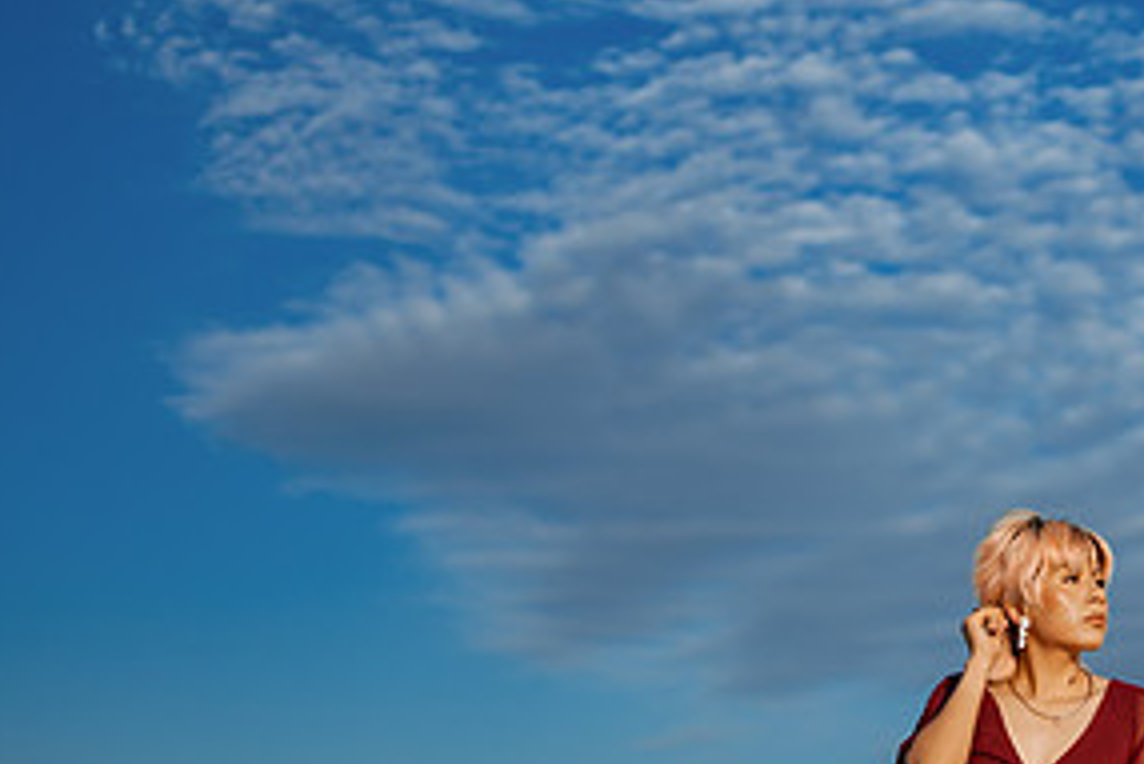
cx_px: 1068
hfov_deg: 27.2
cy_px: 666
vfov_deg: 18.9
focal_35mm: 71
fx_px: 2257
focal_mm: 35
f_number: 1.4
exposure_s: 1/8000
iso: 100
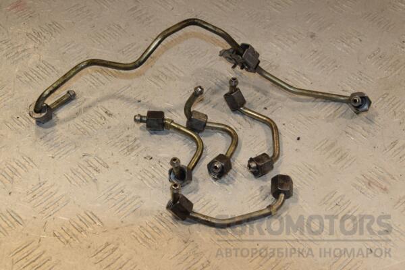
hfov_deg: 29.9
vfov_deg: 20.2
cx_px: 202
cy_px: 135
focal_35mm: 68
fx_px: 759
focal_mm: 45
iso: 800
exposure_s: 1/200
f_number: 10
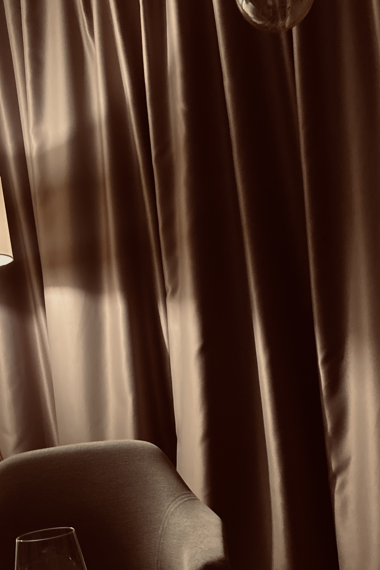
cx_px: 222
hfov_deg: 27.0
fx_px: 791
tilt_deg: -1.5
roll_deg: +6.2
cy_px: 394
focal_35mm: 50
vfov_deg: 39.0
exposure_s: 1/30
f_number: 1.8
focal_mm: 3.99
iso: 500
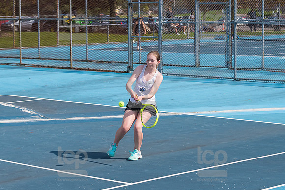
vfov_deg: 11.7
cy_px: 95
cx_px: 142
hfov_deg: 17.5
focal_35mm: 117
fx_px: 926
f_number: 5.6
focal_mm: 78
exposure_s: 1/1600
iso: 320
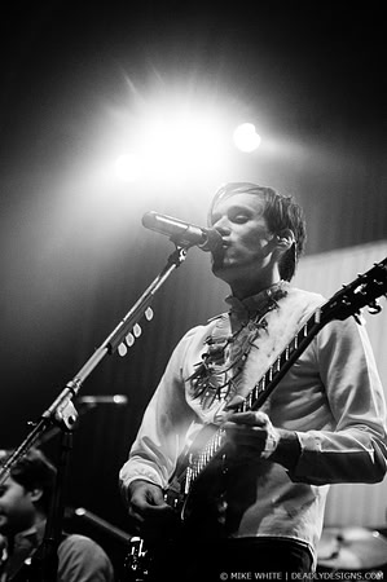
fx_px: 1697
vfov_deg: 19.5
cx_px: 194
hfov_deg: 13.0
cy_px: 291
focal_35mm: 105
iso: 640
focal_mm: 70
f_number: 2.8
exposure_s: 1/160
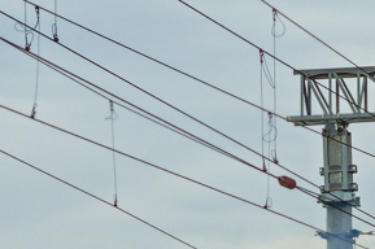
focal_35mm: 337
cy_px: 553
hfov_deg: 6.1
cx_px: 383
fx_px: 3506
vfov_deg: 4.0
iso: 200
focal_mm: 50
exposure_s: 1/200
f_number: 4
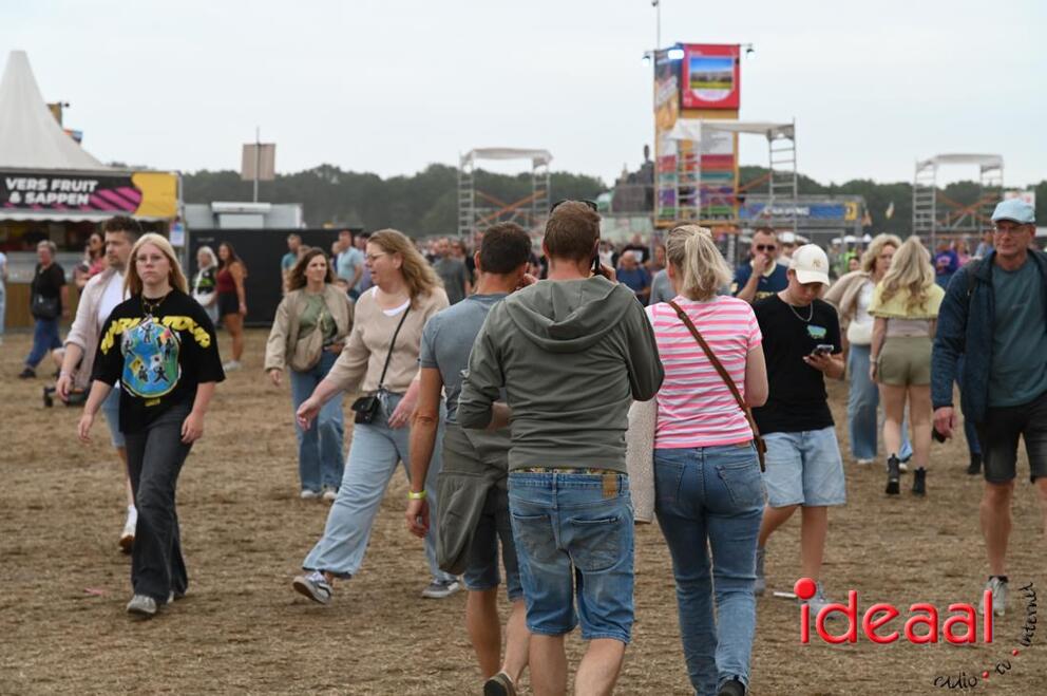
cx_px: 524
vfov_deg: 19.4
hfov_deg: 28.9
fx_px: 2033
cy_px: 348
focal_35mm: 70
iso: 320
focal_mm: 70
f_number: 5.6
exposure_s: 1/500
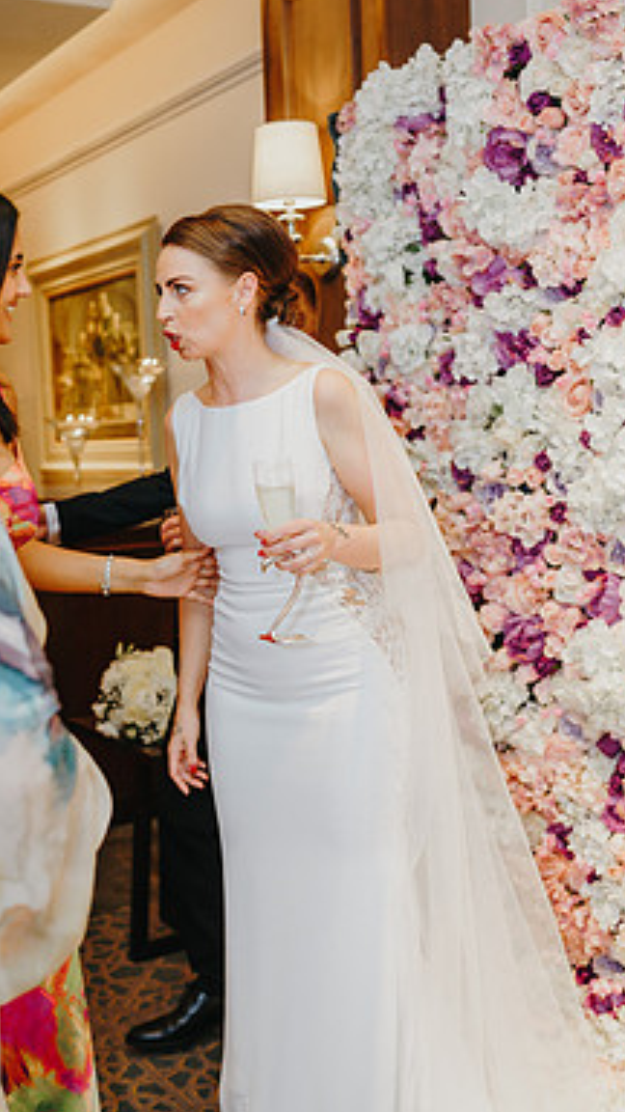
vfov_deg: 47.3
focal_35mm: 43
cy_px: 489
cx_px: 220
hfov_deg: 27.6
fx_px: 1267
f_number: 2.2
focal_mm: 35
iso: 640
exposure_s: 1/200
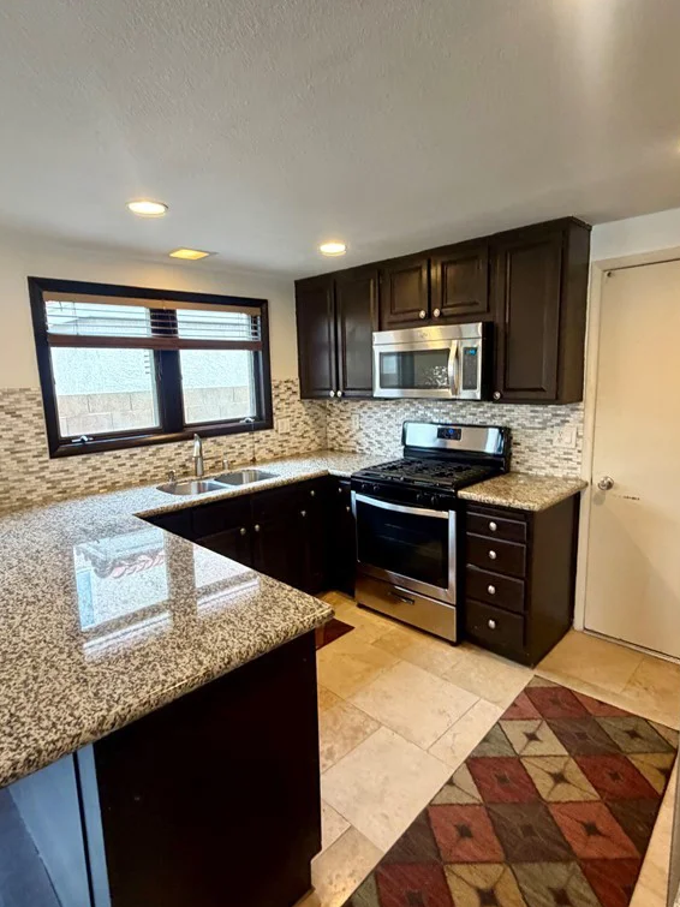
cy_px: 452
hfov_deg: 68.6
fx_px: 498
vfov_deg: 84.7
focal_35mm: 19
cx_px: 327
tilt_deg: -9.3
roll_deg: +0.8
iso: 320
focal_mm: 2.22
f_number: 2.2
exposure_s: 1/60
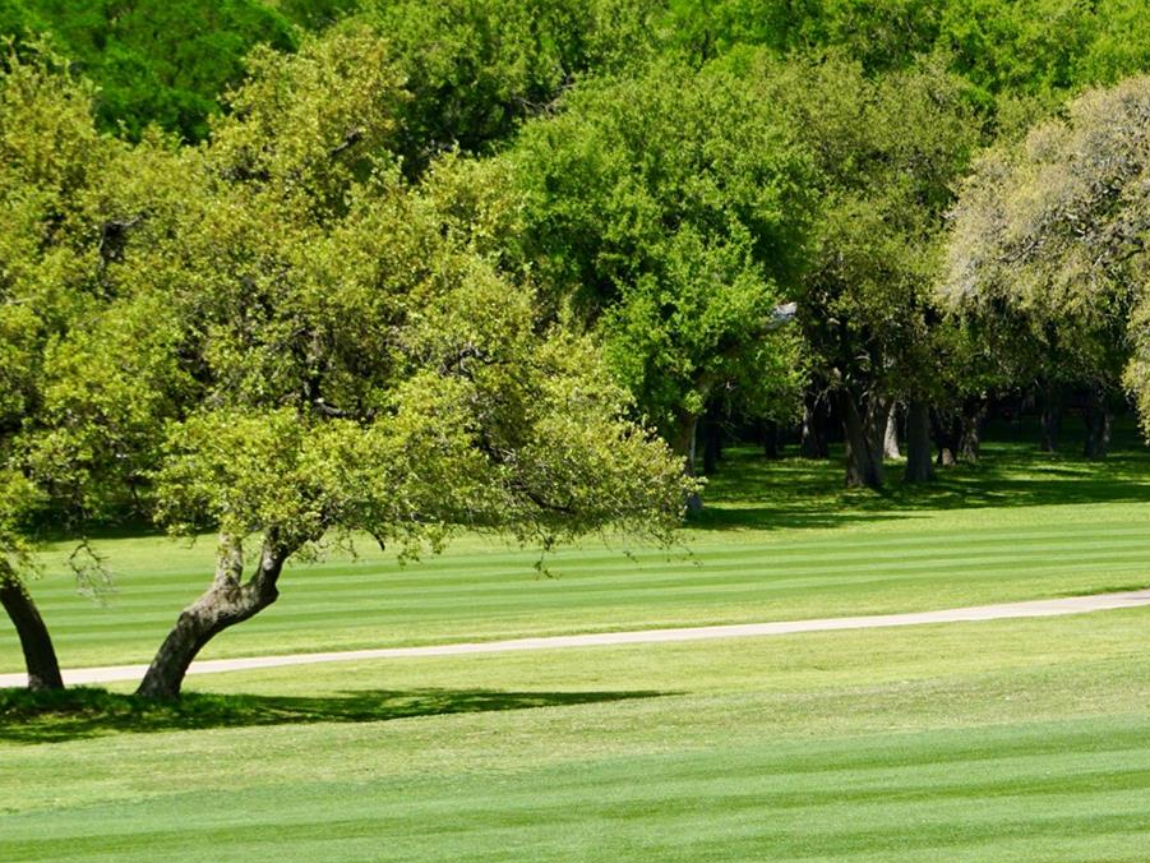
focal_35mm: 249
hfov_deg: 7.9
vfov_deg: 6.0
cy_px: 502
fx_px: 8273
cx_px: 990
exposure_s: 1/640
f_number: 5
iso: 100
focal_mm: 76
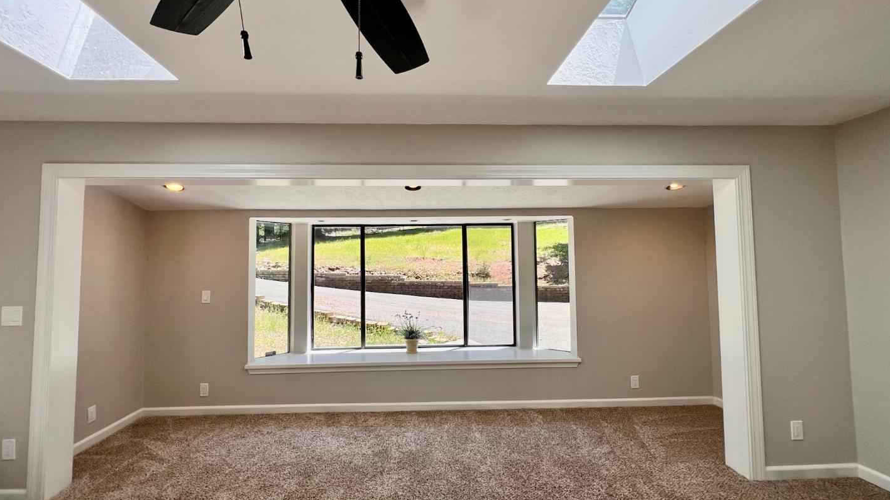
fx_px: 354
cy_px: 247
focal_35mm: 15
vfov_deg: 70.5
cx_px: 425
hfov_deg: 102.9
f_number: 1.8
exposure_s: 1/314
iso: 32
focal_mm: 1.57
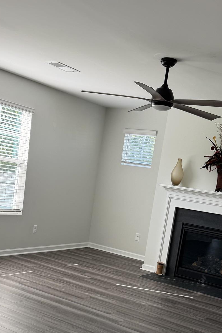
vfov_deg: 40.0
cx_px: 104
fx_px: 444
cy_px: 247
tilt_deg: -8.9
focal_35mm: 48
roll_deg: -8.9
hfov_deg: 28.1
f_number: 1.78
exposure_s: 1/182
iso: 64
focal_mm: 6.76
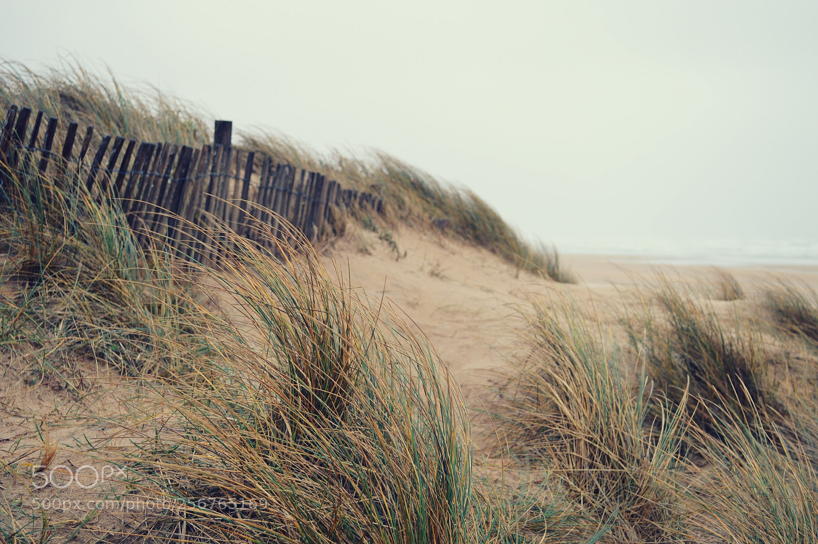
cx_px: 409
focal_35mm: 52
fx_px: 1192
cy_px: 272
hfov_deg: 37.9
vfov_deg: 25.7
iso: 140
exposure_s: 1/125
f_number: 5.6
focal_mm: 35
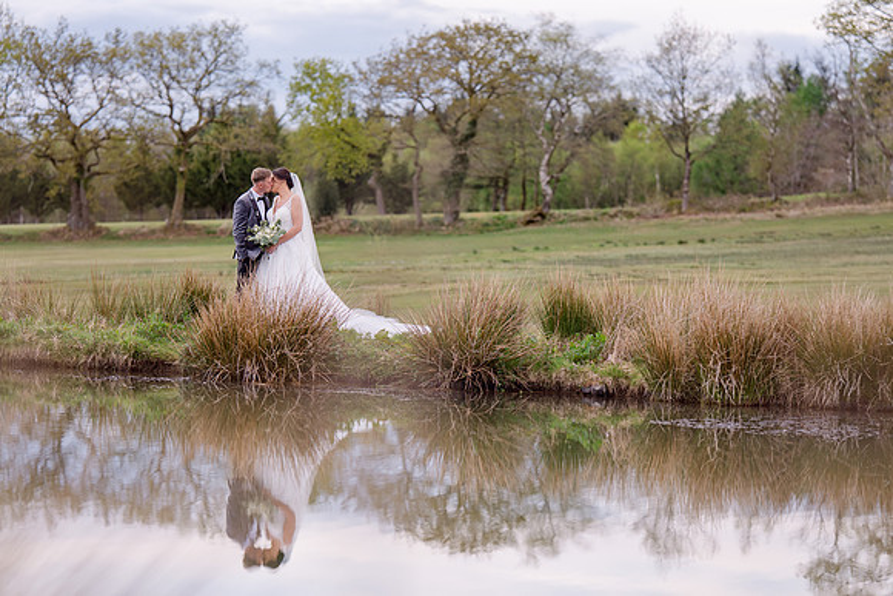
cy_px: 323
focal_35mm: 92
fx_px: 2283
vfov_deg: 14.9
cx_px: 424
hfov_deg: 22.1
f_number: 2
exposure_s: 1/1600
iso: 320
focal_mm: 85
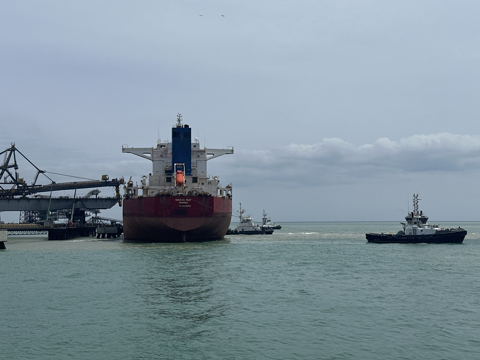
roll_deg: +0.1
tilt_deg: +3.7
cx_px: 240
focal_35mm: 48
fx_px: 666
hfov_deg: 39.7
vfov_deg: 30.3
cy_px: 180
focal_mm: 6.86
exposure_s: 1/12048
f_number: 1.78
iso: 64
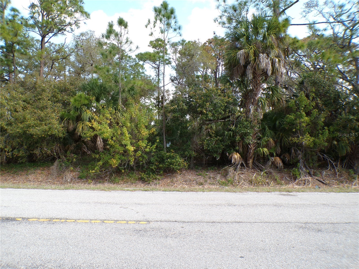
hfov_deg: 71.6
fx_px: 249
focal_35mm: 24
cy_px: 134
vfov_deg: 56.8
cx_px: 180
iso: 100
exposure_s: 1/220
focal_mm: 4.3
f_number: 4.4
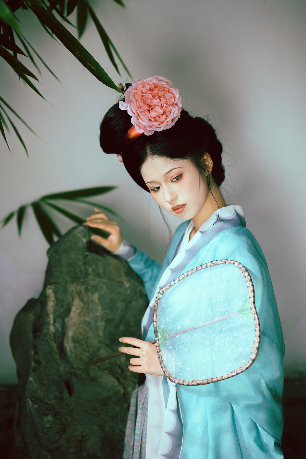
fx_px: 1084
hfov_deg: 16.1
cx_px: 153
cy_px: 230
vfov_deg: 23.9
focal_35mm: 85
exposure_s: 1/1250
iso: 100
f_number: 1.8
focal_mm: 85
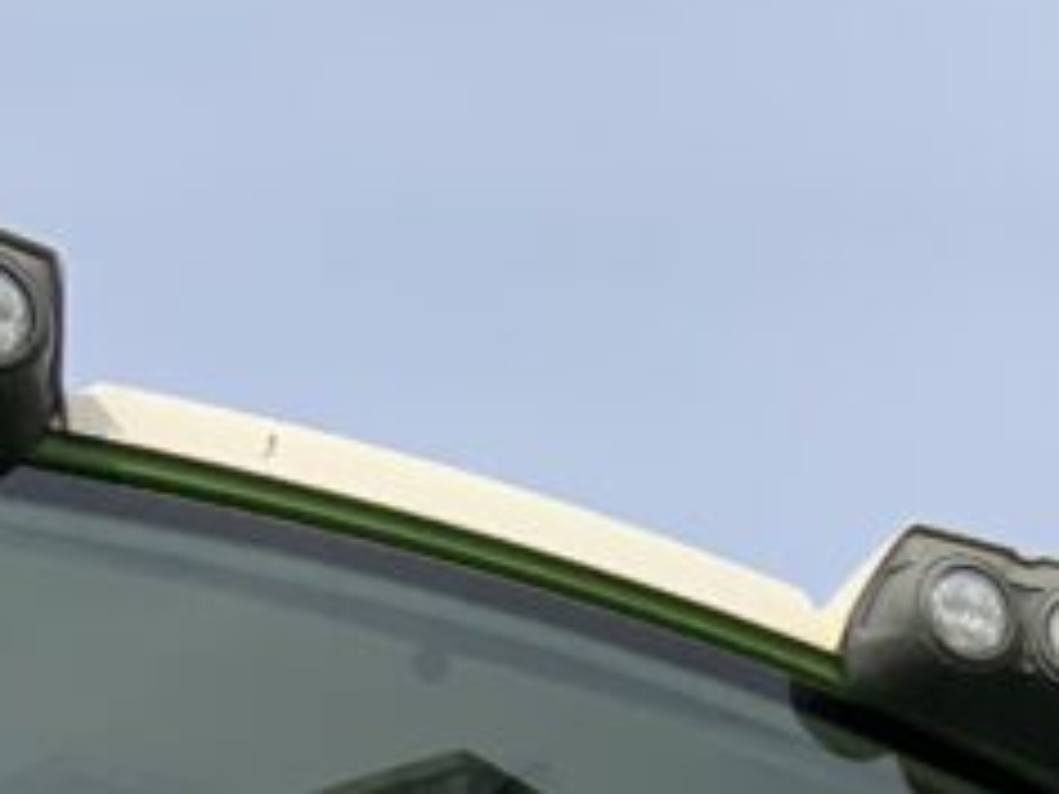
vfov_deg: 10.8
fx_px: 3855
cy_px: 1588
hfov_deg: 13.6
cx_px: 2046
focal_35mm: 126
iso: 16
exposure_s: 1/1786
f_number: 1.8
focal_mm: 3
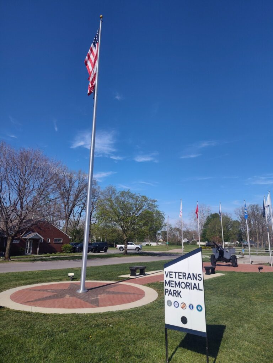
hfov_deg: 58.9
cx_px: 136
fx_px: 242
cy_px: 182
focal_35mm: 23
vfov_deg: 73.9
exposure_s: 1/2932
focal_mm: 5.56
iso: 100
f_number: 1.8
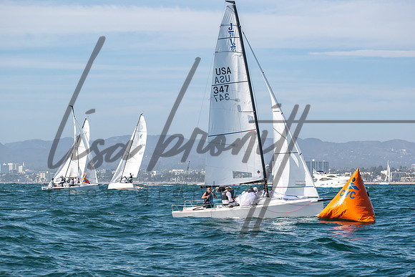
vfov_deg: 12.2
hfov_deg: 18.3
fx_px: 1290
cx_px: 215
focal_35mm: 112
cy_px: 138
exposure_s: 1/1250
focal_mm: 70
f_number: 6.3
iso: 200
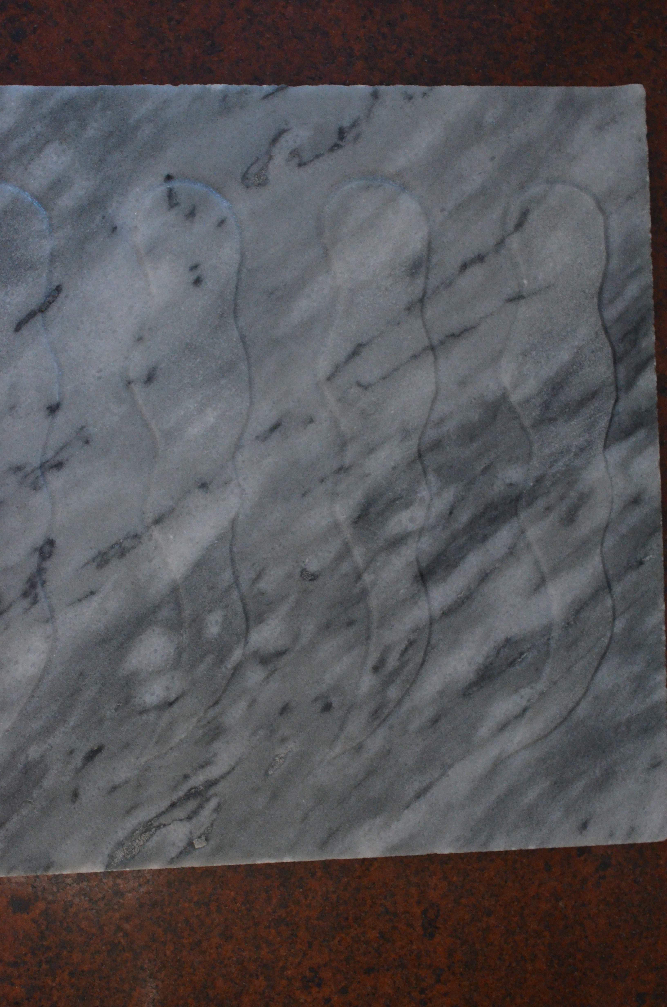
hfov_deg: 22.5
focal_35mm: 60
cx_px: 334
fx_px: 1675
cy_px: 504
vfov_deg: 33.5
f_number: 5.3
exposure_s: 1/30
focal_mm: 40
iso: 2500
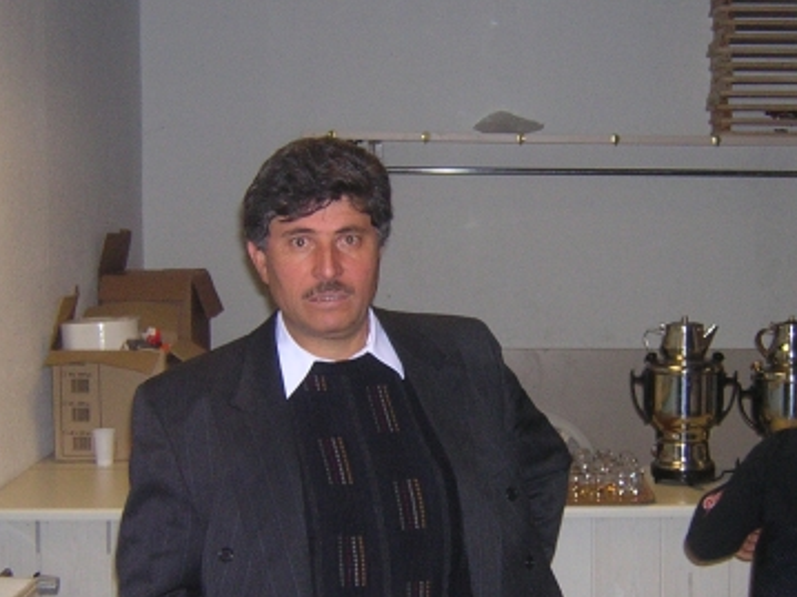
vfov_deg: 20.7
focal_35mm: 71
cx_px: 488
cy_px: 352
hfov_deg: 27.3
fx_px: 1634
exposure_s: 1/60.1
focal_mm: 6.6
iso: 400
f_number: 3.1
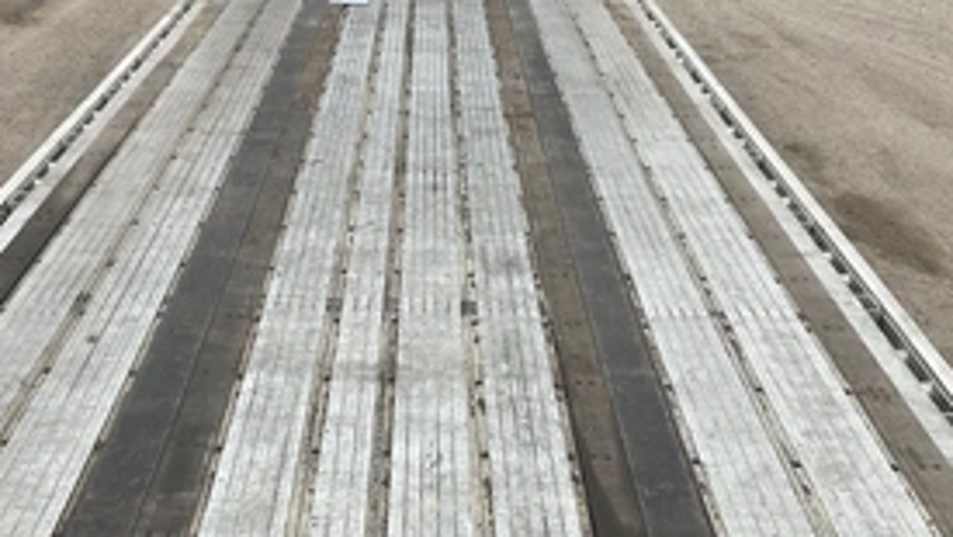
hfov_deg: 44.3
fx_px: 1163
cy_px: 288
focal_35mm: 46
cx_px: 378
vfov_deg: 26.0
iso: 25
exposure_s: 1/599
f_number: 1.8
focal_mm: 3
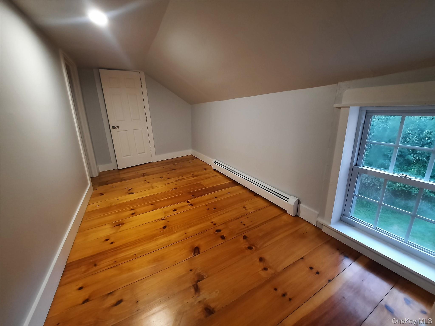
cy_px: 163
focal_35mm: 13
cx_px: 218
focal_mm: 1.74
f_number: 2.2
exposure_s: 1/24
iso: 200
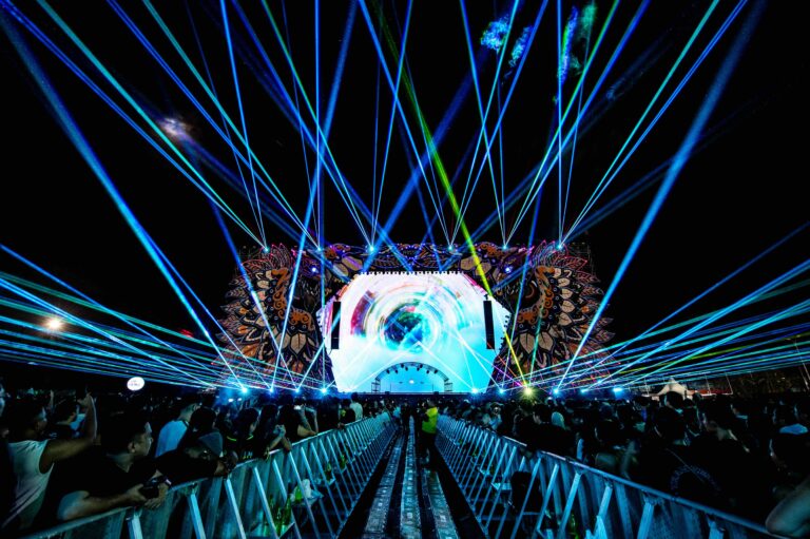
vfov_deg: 81.1
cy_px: 270
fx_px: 315
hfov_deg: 104.3
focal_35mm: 14
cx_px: 405
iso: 1250
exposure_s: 1/15
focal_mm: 14
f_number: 5
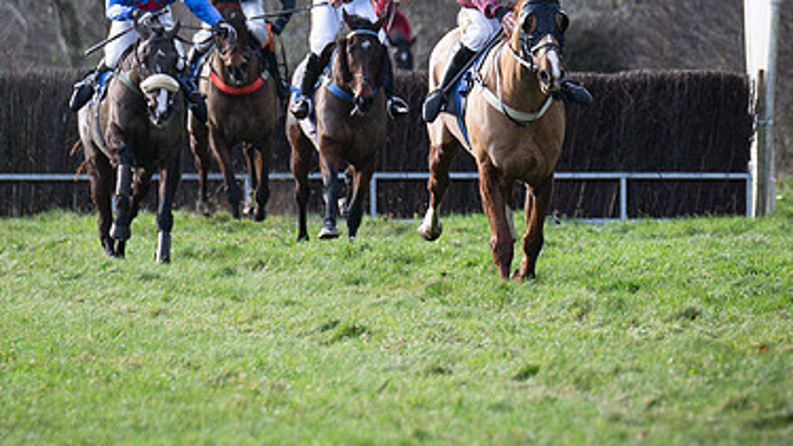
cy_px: 77
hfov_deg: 2.3
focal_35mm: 947
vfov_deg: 1.3
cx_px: 755
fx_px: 19914
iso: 400
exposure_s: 1/2000
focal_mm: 200
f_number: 2.8
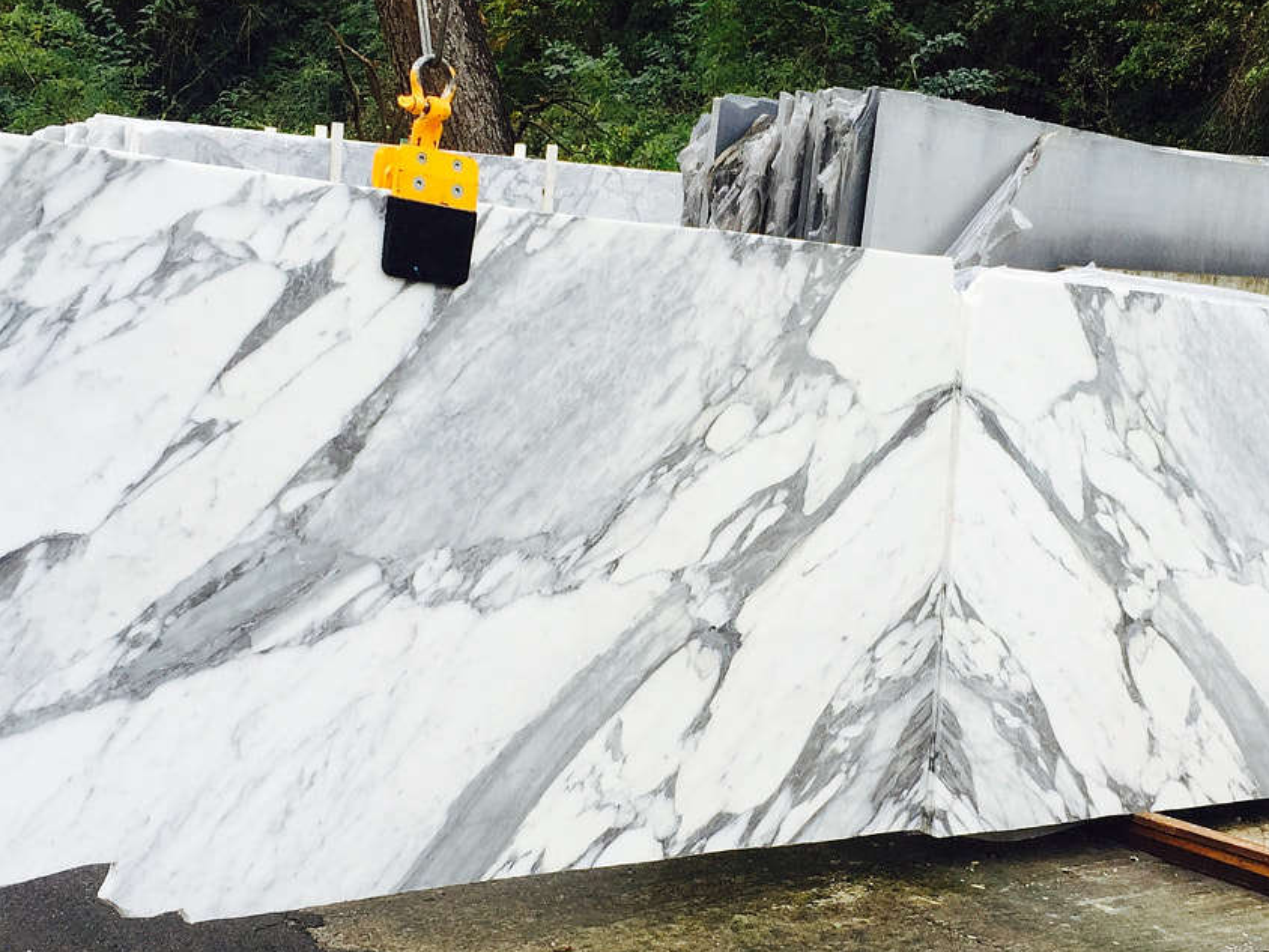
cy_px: 608
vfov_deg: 26.5
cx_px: 744
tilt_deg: -8.0
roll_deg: -1.8
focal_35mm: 55
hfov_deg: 34.8
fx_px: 2016
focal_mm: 4.15
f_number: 2.2
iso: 32
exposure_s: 1/366
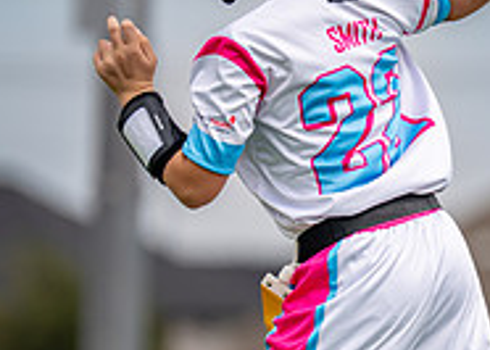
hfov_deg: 2.7
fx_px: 10483
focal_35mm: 753
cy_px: 152
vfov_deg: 1.9
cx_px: 548
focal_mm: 200
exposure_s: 1/2000
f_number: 2.8
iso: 100
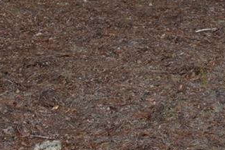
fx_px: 750
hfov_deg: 16.9
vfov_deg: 10.0
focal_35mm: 120
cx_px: 178
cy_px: -205
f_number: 6.3
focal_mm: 24
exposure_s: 1/200
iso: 1250
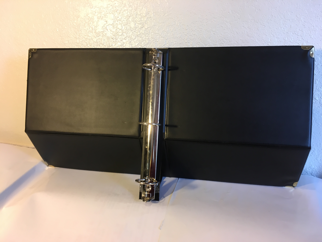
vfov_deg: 48.2
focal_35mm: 29
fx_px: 270
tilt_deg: -16.1
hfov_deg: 61.7
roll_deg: +1.3
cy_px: 121
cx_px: 161
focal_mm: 4.15
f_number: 2.2
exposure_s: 1/30
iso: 64
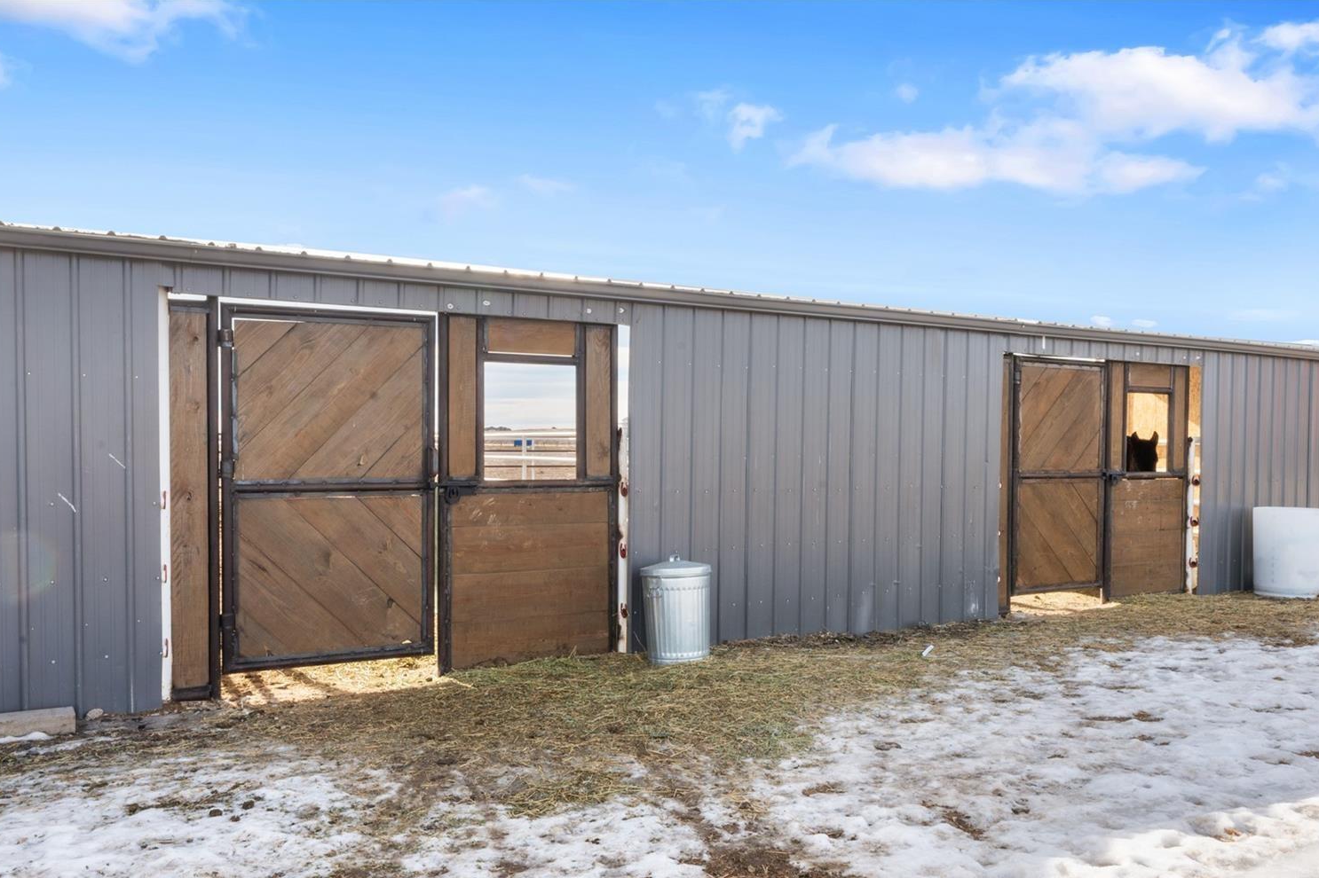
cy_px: 471
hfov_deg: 65.5
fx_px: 1026
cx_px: 656
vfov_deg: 46.3
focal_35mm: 28
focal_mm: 17.4
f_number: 22
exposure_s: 1/20
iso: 64
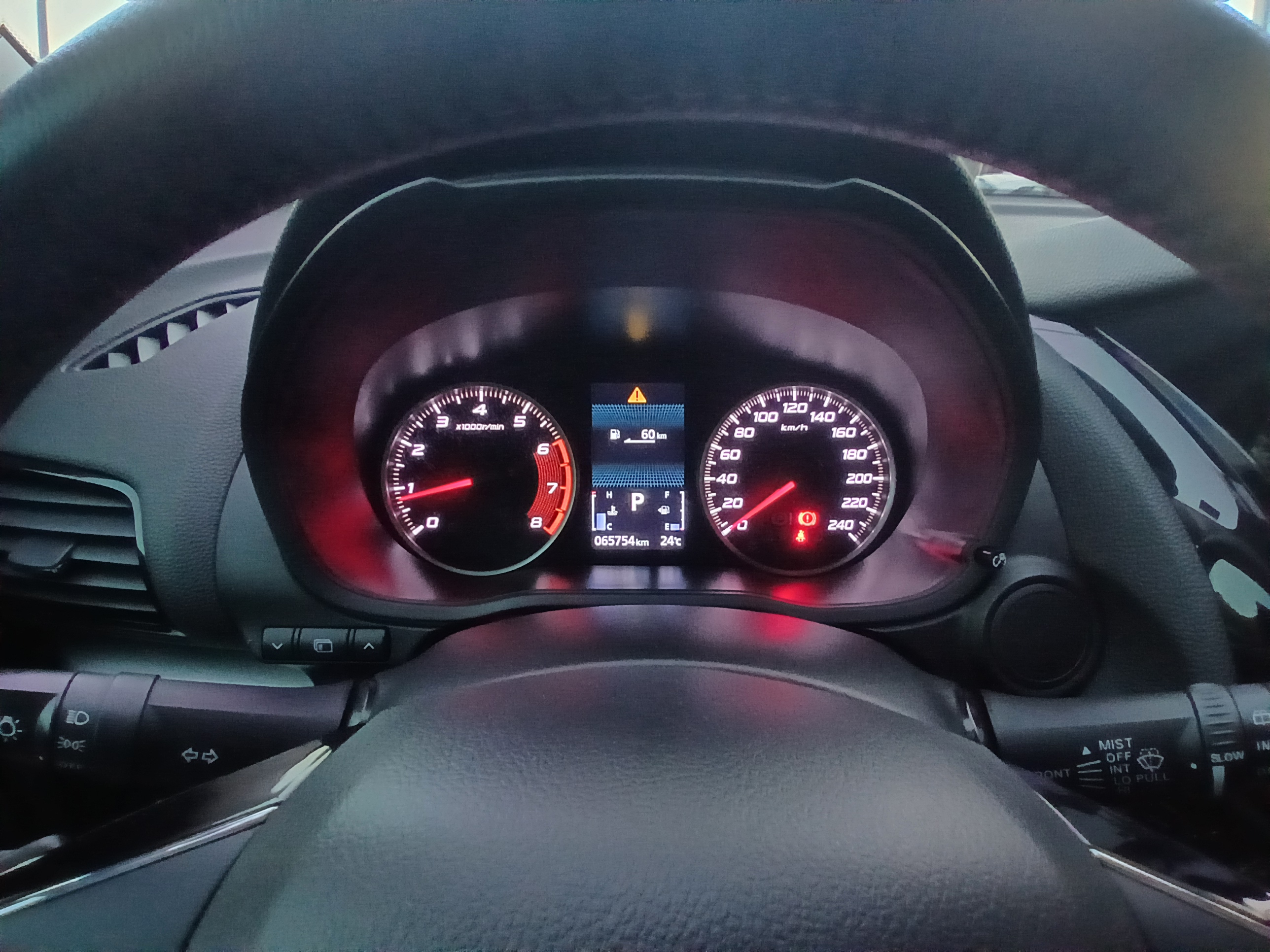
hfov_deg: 91.0
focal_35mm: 17
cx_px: 635
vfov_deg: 74.7
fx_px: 624
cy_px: 476
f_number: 2.2
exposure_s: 1/24
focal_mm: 1.4
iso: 500
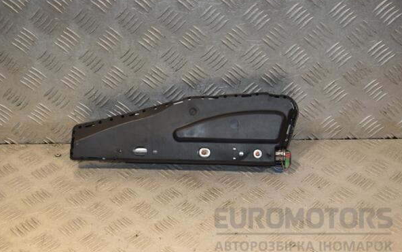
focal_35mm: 62
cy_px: 127
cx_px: 202
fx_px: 679
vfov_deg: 21.0
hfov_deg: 33.0
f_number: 6.3
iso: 800
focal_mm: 40
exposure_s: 1/200
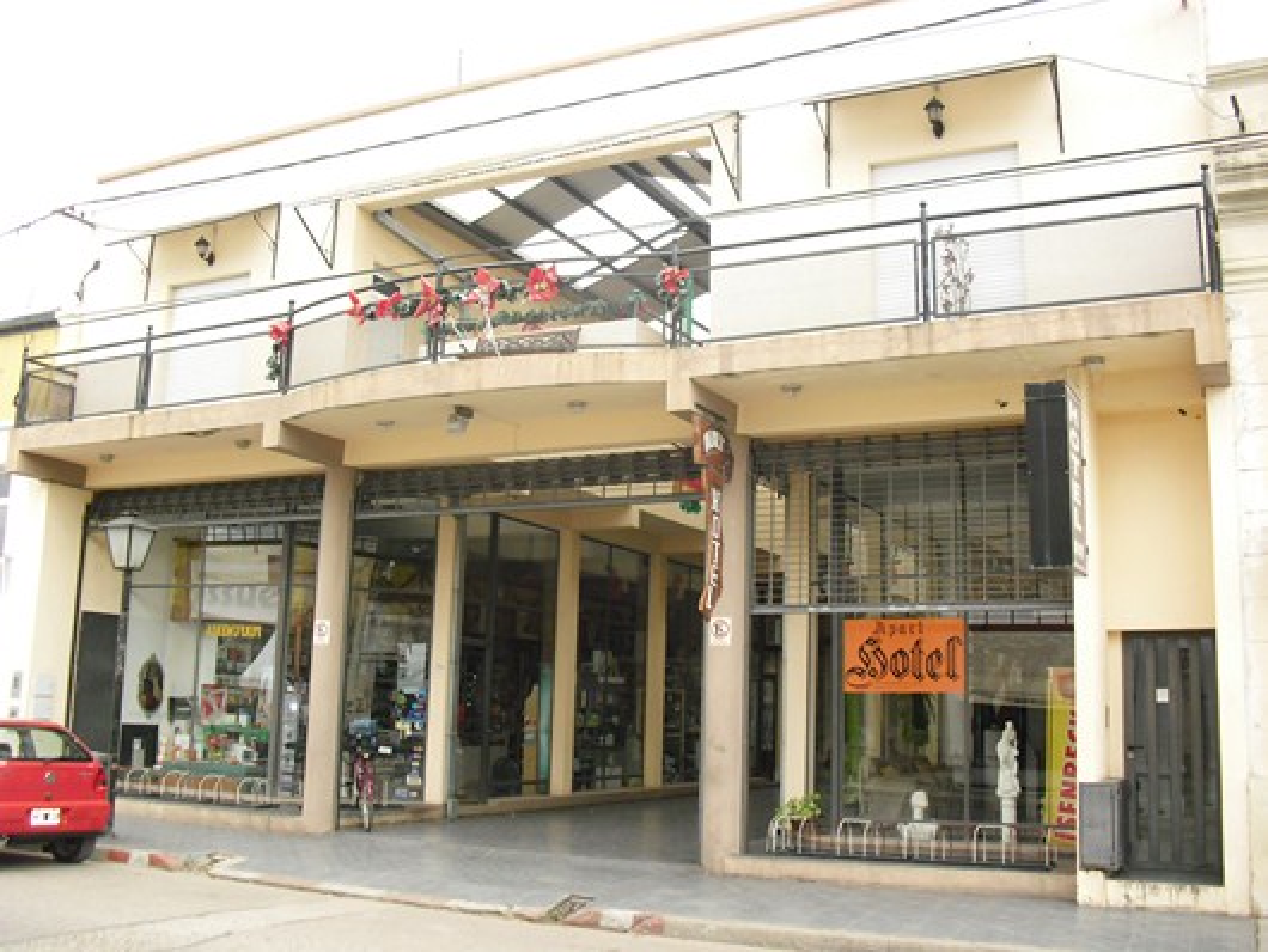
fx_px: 1319
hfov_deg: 51.3
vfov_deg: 39.7
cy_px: 476
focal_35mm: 36
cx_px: 634
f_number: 3.1
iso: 200
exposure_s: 1/500
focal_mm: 6.3
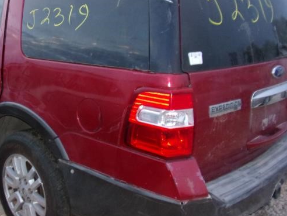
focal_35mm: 39
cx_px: 82
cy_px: 90
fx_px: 323
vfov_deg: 36.7
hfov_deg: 46.6
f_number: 3.3
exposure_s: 1/34
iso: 200
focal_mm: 4.3
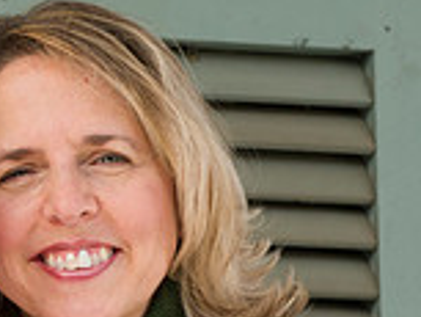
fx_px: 6207
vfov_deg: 2.9
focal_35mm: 510
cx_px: -77
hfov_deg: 3.9
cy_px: 455
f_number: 5.6
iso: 200
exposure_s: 1/100
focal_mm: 140
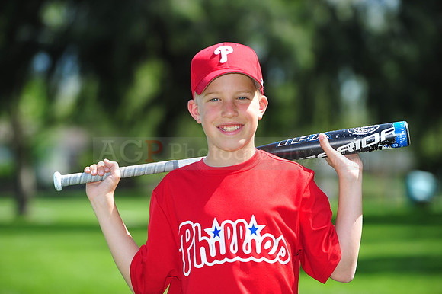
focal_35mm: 165
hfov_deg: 12.5
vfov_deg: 8.3
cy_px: 147
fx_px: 2025
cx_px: 221
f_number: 4.5
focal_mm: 165
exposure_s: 1/800
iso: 200
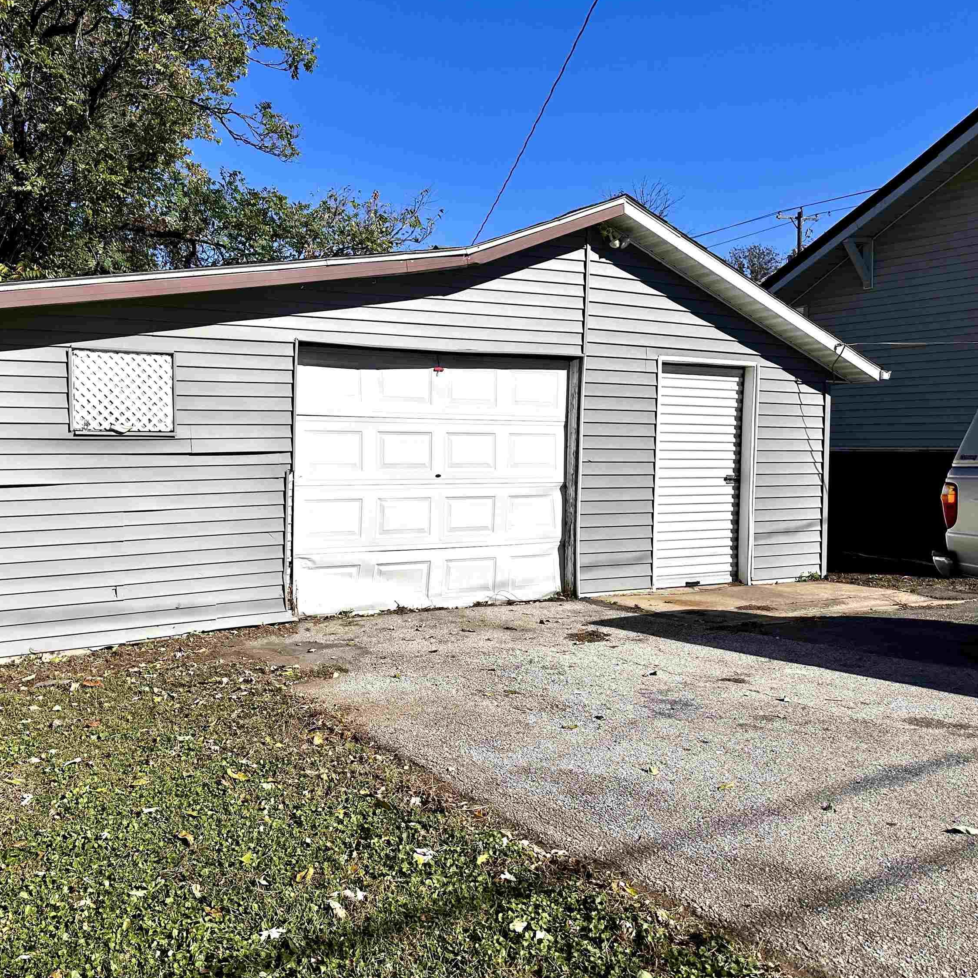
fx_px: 927
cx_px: 327
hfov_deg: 54.5
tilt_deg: -2.7
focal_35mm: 29
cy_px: 489
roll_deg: -1.1
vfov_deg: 55.6
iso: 80
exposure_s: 1/15625
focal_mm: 6.86
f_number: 1.78
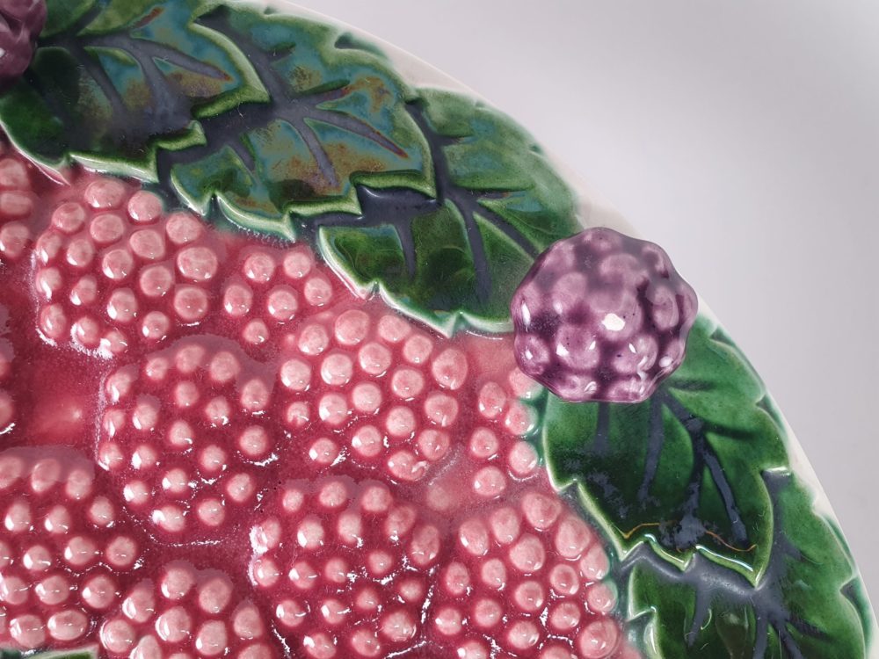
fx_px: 660
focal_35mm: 26
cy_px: 330
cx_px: 440
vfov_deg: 53.1
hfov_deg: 67.3
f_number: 2.4
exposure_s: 1/100
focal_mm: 4.32
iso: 160
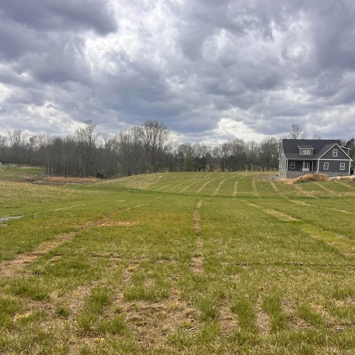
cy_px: 194
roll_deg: -1.6
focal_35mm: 31
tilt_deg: -5.3
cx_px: 178
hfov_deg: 52.5
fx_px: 360
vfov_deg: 52.5
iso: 50
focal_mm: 5.7
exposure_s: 1/4630
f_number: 1.5
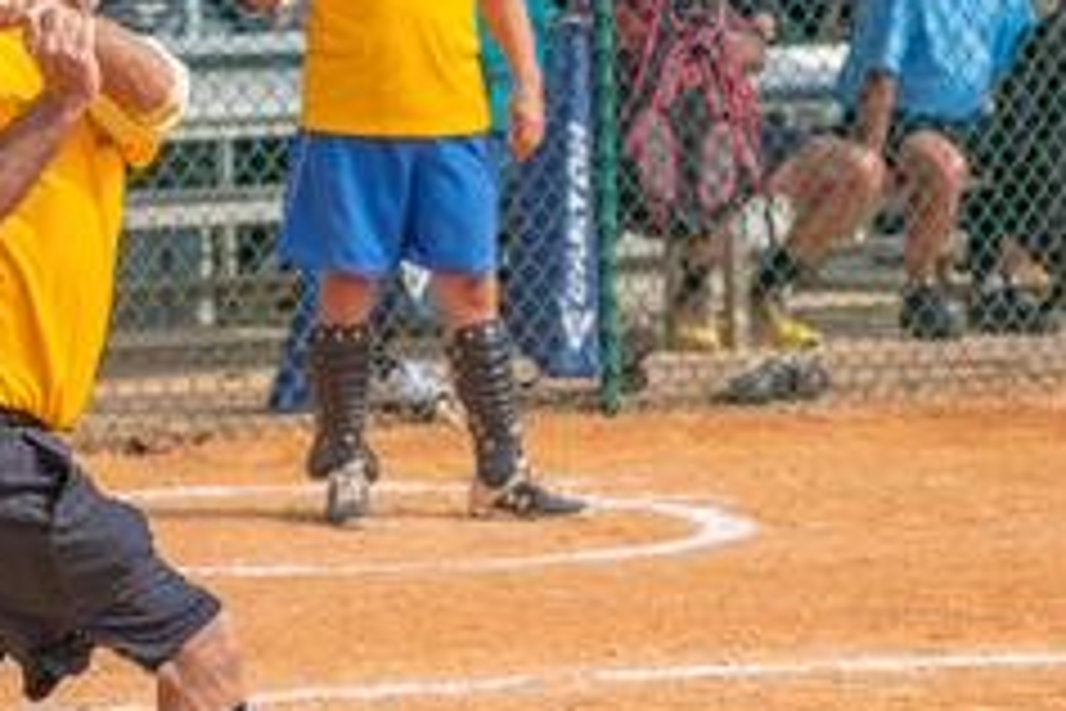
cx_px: 400
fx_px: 9593
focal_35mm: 324
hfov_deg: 6.4
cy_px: 234
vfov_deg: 4.2
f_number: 8
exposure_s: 1/800
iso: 400
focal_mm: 200
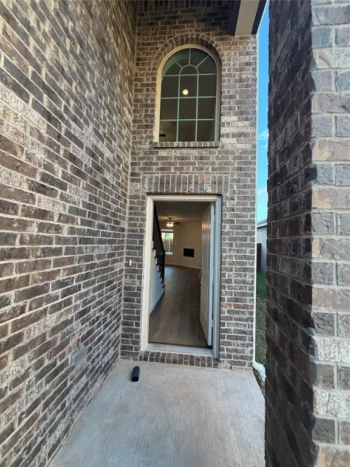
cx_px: 175
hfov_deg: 85.7
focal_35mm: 14
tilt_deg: +4.2
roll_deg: -0.9
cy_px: 234
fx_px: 189
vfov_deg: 102.1
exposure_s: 1/120
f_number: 2.2
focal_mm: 2.22
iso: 125
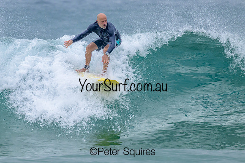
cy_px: 67
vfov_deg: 1.4
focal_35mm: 1006
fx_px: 6850
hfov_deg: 2.0
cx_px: 92
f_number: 11
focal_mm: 800
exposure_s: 1/2000
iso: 1250
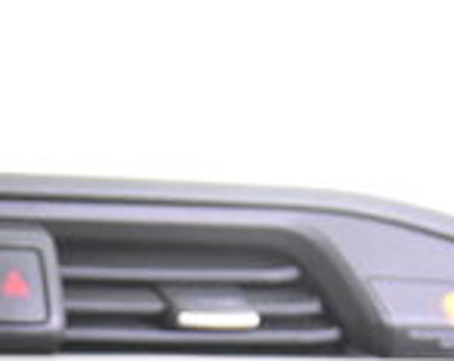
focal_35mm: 236
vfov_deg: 6.3
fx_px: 3165
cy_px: 841
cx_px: -692
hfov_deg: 7.6
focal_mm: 24
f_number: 3
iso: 3600
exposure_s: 1/40
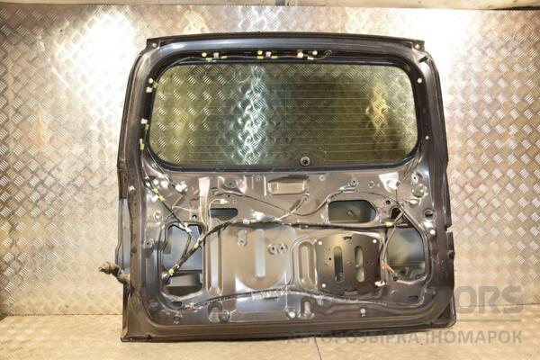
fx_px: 472
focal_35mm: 32
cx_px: 270
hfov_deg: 59.5
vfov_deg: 41.7
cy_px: 180
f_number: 5
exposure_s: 1/100
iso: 800
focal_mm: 21
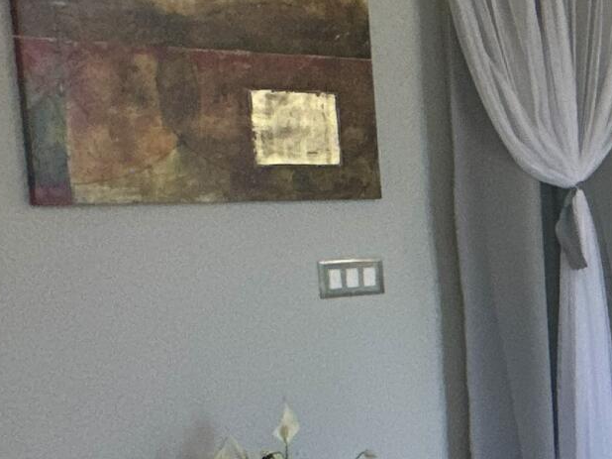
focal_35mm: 68
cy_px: 274
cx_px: 1414
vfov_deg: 21.6
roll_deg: +0.0
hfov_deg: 15.9
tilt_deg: -5.8
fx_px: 1202
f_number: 2.2
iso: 250
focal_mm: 2.22
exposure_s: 1/60
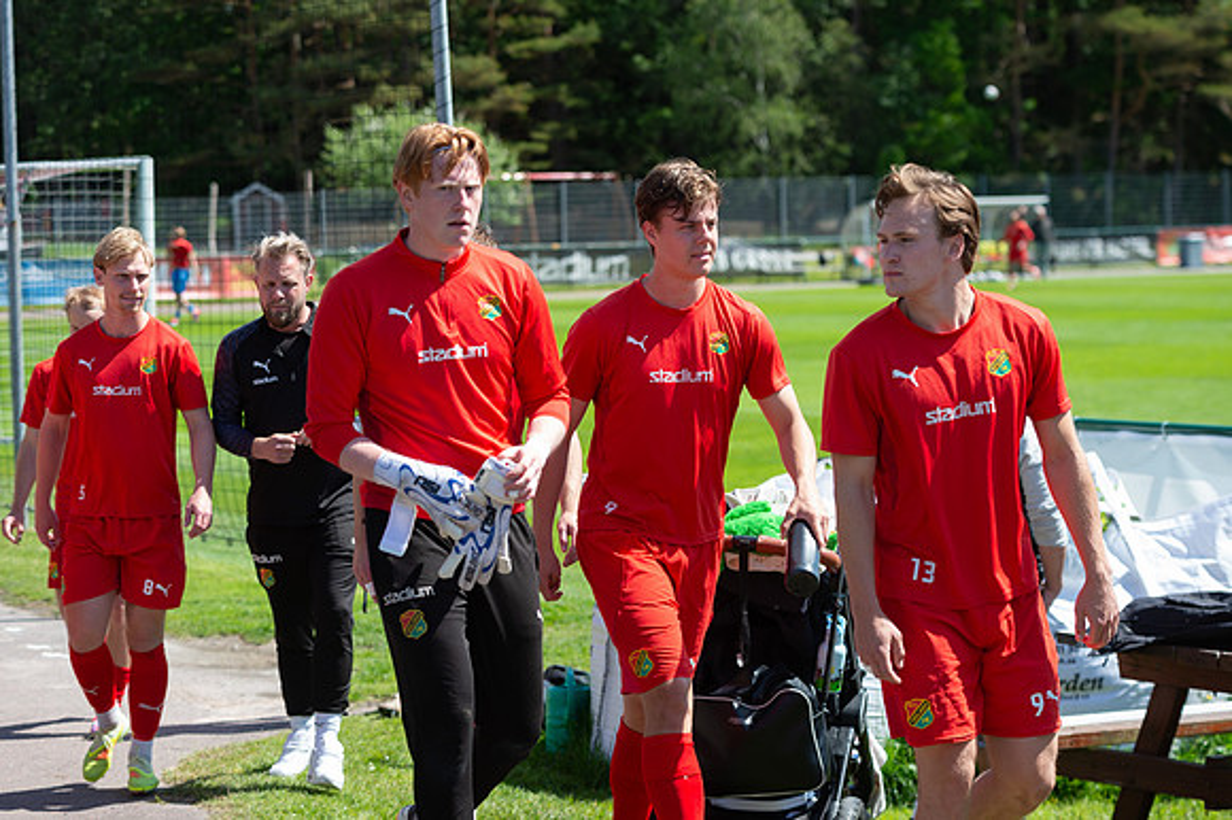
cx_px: 616
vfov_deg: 14.4
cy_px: 410
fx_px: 3249
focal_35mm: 95
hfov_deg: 21.5
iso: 280
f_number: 5
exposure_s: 1/1000
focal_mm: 95
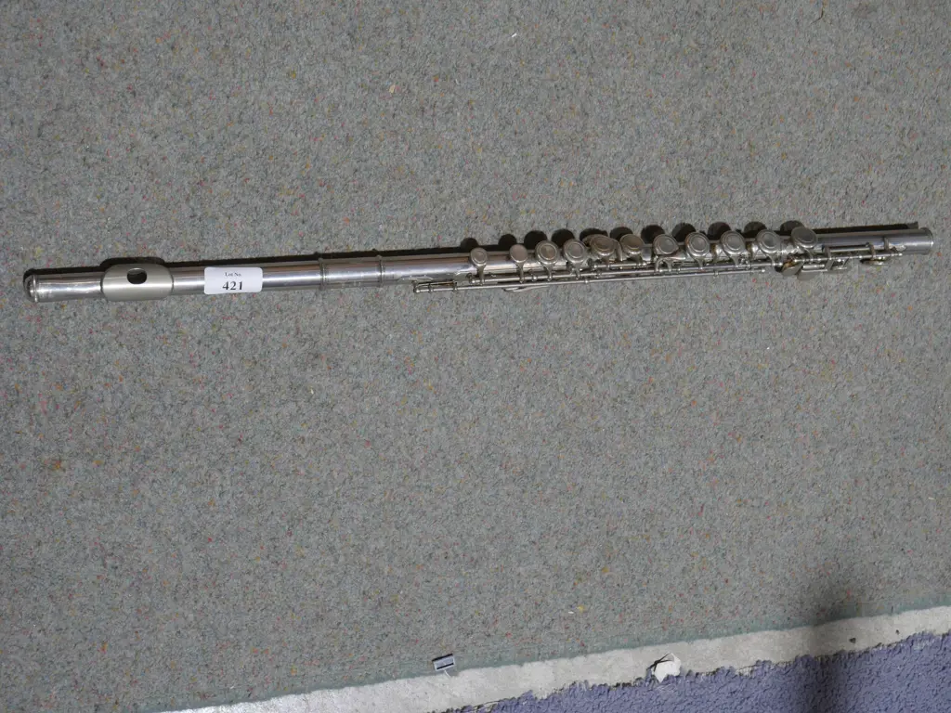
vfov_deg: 29.1
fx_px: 1374
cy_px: 356
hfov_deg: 38.2
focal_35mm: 50
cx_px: 476
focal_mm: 25
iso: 500
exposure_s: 1/60
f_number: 5.3
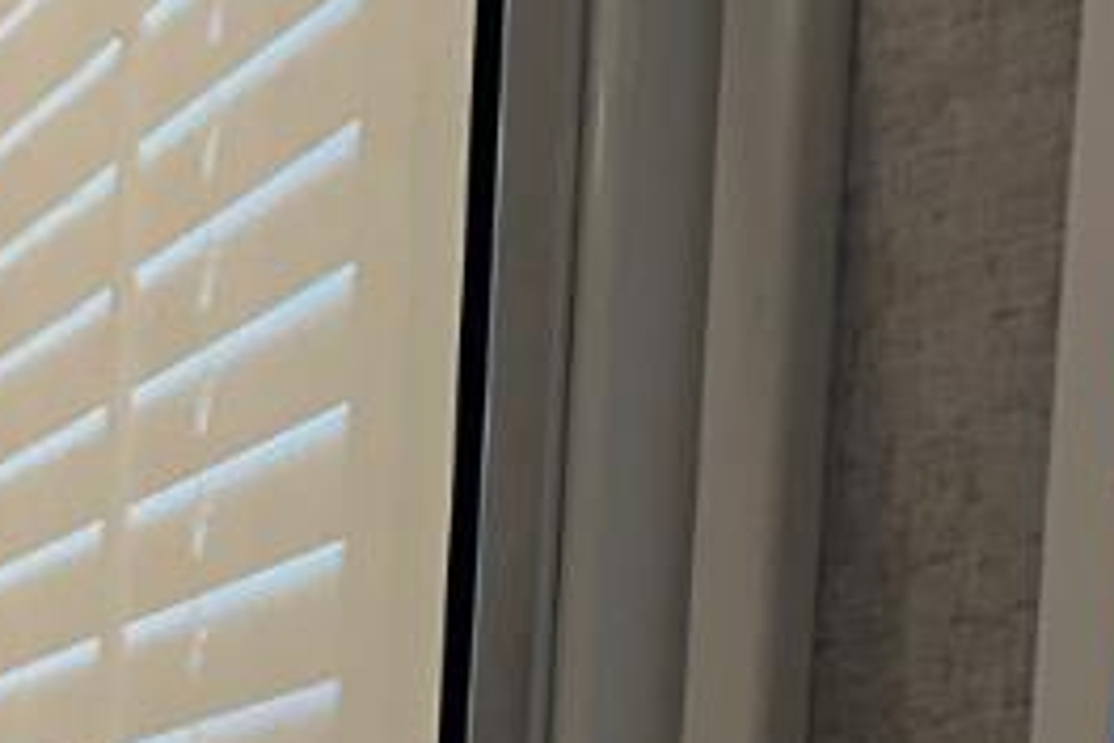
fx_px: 4394
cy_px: 1758
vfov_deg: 8.8
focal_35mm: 142
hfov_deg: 12.7
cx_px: -1084
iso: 125
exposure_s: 1/120
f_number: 1.78
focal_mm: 6.86
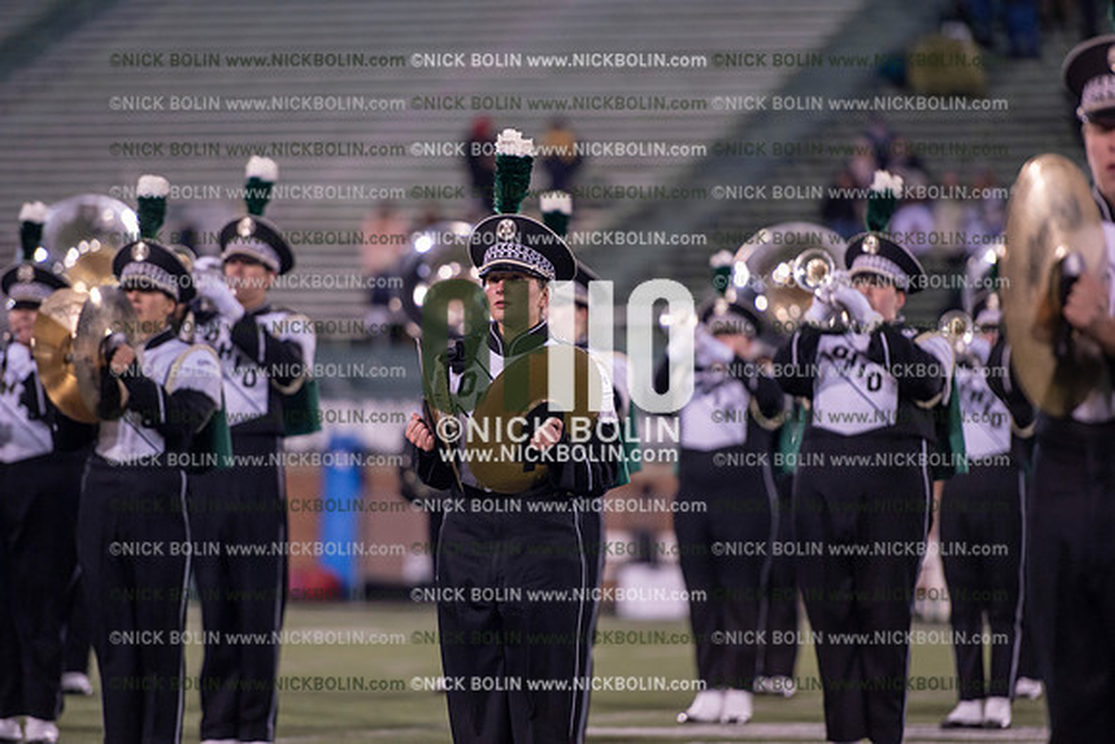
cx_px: 558
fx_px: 6196
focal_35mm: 200
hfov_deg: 10.3
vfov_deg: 6.9
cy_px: 372
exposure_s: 1/1250
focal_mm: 200
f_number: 2.8
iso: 2500
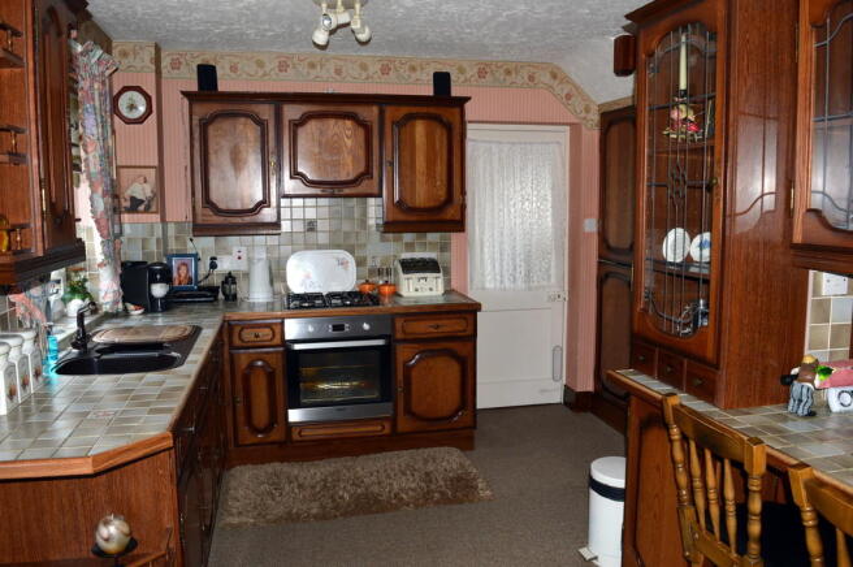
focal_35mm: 27
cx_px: 426
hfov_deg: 67.4
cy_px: 284
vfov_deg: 47.8
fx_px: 639
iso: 200
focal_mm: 18
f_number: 9
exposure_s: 1/60
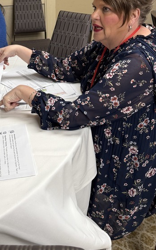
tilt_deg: -18.9
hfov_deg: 27.0
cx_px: 36
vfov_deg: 41.4
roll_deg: +0.9
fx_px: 320
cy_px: 61
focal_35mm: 47
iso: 200
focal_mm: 6.76
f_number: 1.78
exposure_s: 1/121
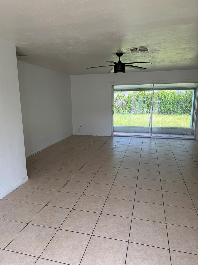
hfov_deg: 56.8
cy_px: 132
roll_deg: +1.1
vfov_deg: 71.6
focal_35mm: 24
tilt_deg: -5.1
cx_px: 99
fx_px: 183
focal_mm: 6.76
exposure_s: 1/144
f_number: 1.78
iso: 64
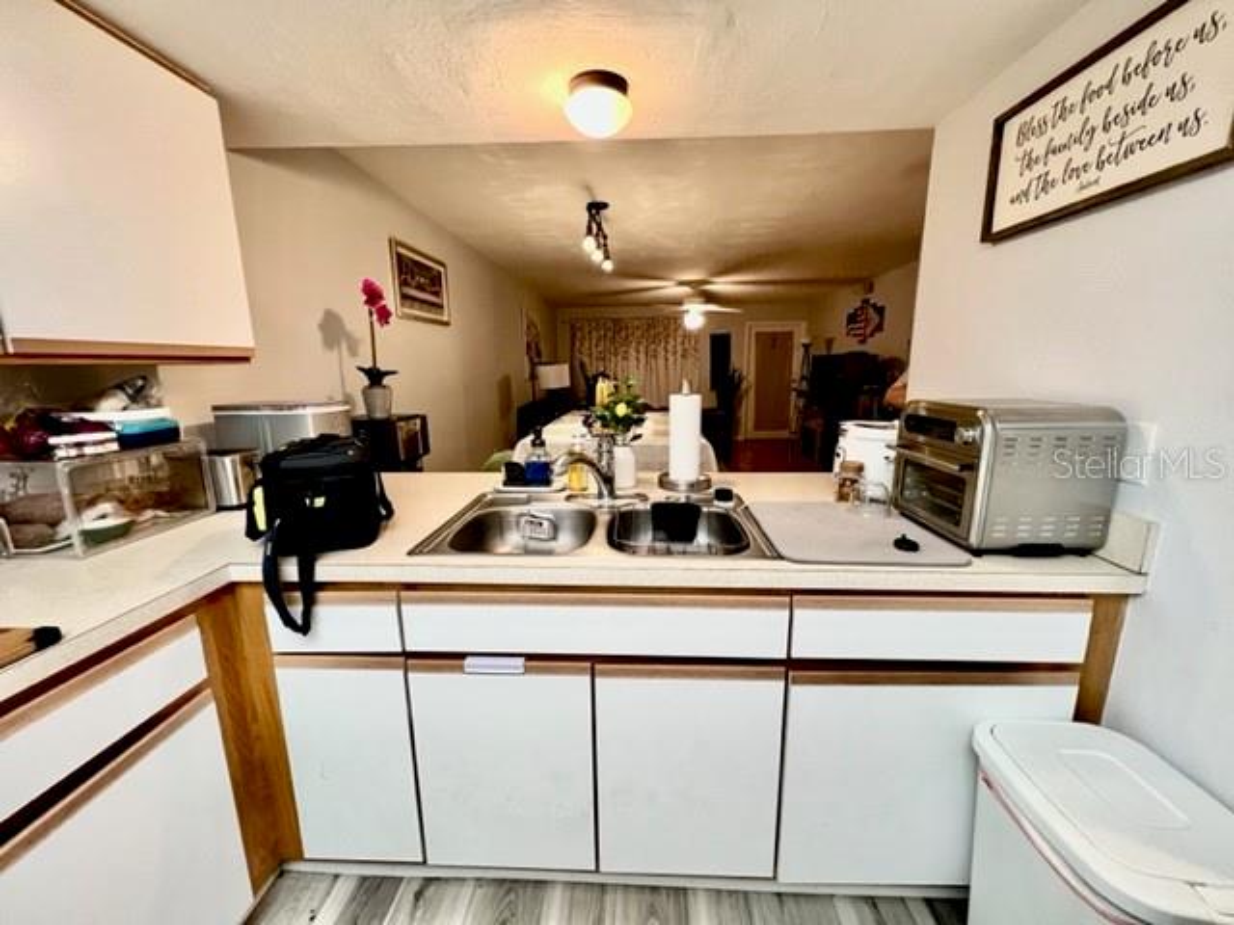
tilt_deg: -11.8
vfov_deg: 89.9
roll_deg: +0.7
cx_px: 617
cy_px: 462
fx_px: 463
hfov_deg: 106.2
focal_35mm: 13
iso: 250
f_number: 1.8
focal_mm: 1.57
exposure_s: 1/60
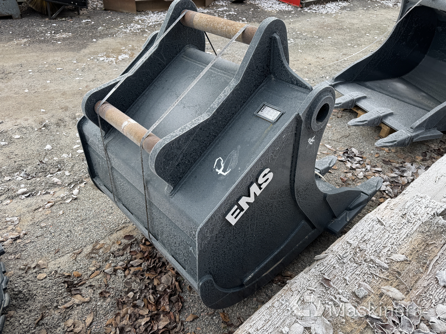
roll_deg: -4.8
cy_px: 167
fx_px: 309
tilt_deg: -37.8
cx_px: 223
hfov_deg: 71.6
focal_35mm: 24
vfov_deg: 56.8
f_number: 1.78
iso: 64
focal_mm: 6.76
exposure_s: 1/196
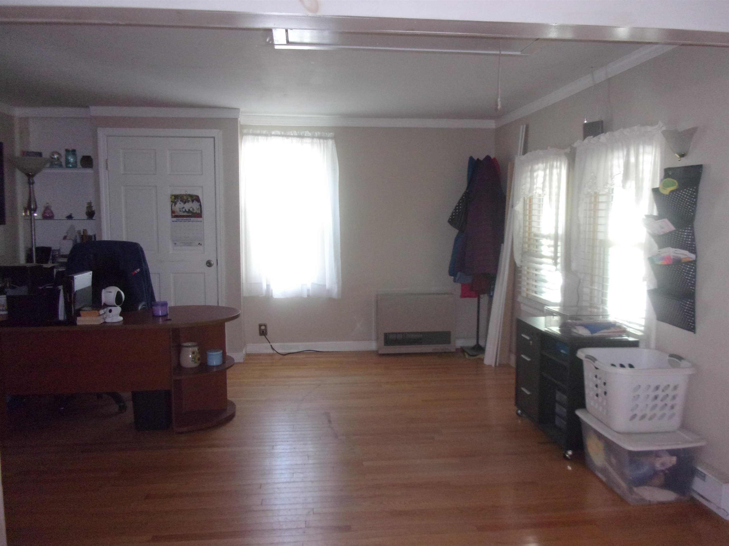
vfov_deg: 49.7
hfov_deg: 63.4
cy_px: 273
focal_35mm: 28
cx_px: 364
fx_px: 590
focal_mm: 5.1
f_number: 3.9
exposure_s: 1/34
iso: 400
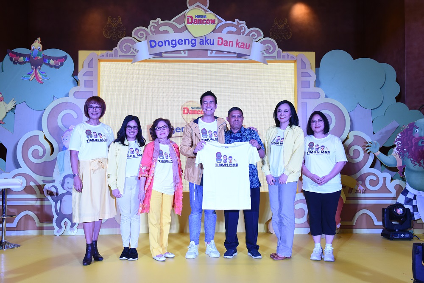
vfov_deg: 35.0
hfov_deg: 50.7
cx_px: 212
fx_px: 447
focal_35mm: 38
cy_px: 142
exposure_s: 1/160
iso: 1600
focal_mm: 38
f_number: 6.3
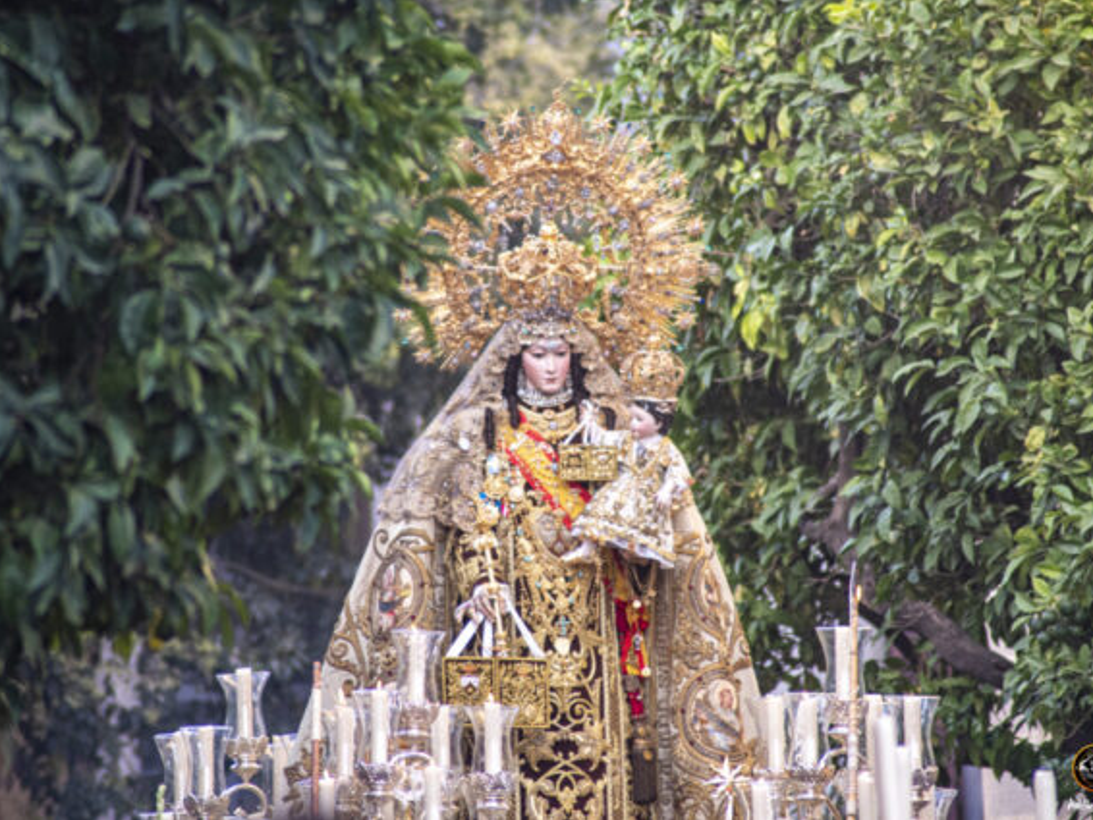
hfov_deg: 4.7
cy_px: 410
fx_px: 13393
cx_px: 519
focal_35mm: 424
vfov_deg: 3.5
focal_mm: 260
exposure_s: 1/160
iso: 400
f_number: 5
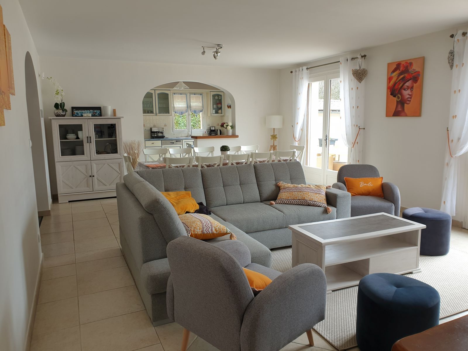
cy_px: 176
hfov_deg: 67.3
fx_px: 352
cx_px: 234
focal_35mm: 26
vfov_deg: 53.1
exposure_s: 1/100
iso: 50
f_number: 2.4
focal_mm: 4.3
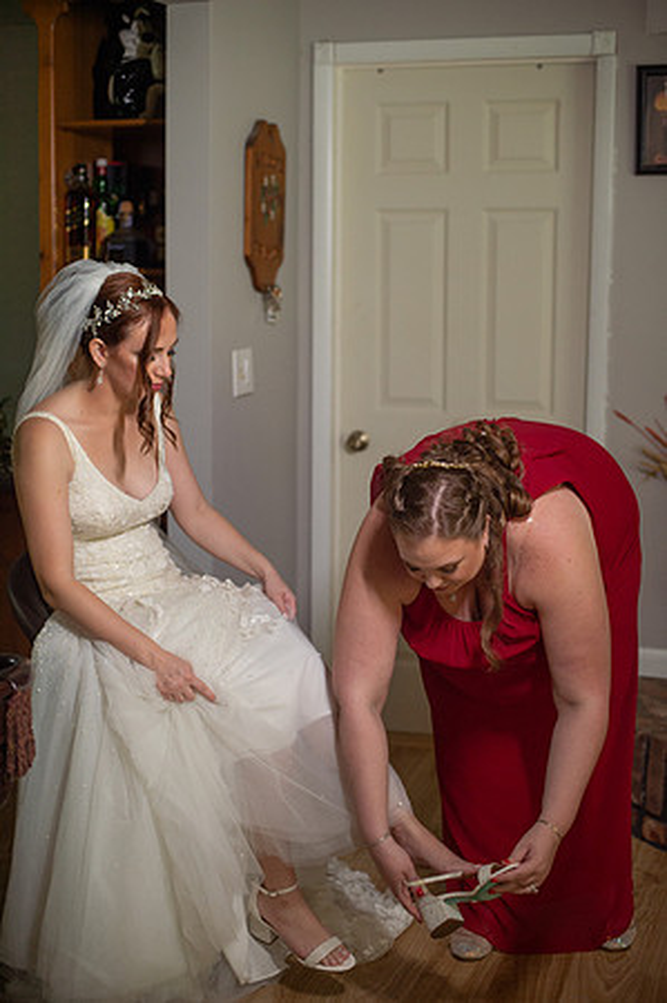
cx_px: 334
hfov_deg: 26.9
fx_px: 1393
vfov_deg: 39.6
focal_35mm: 50
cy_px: 502
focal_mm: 50
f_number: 2.5
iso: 1000
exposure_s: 1/400
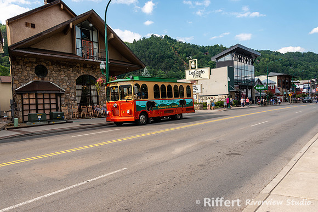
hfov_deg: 64.9
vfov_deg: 46.0
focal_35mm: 28
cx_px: 159
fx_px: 250
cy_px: 106
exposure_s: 1/160
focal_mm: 28
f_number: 7.1
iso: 100
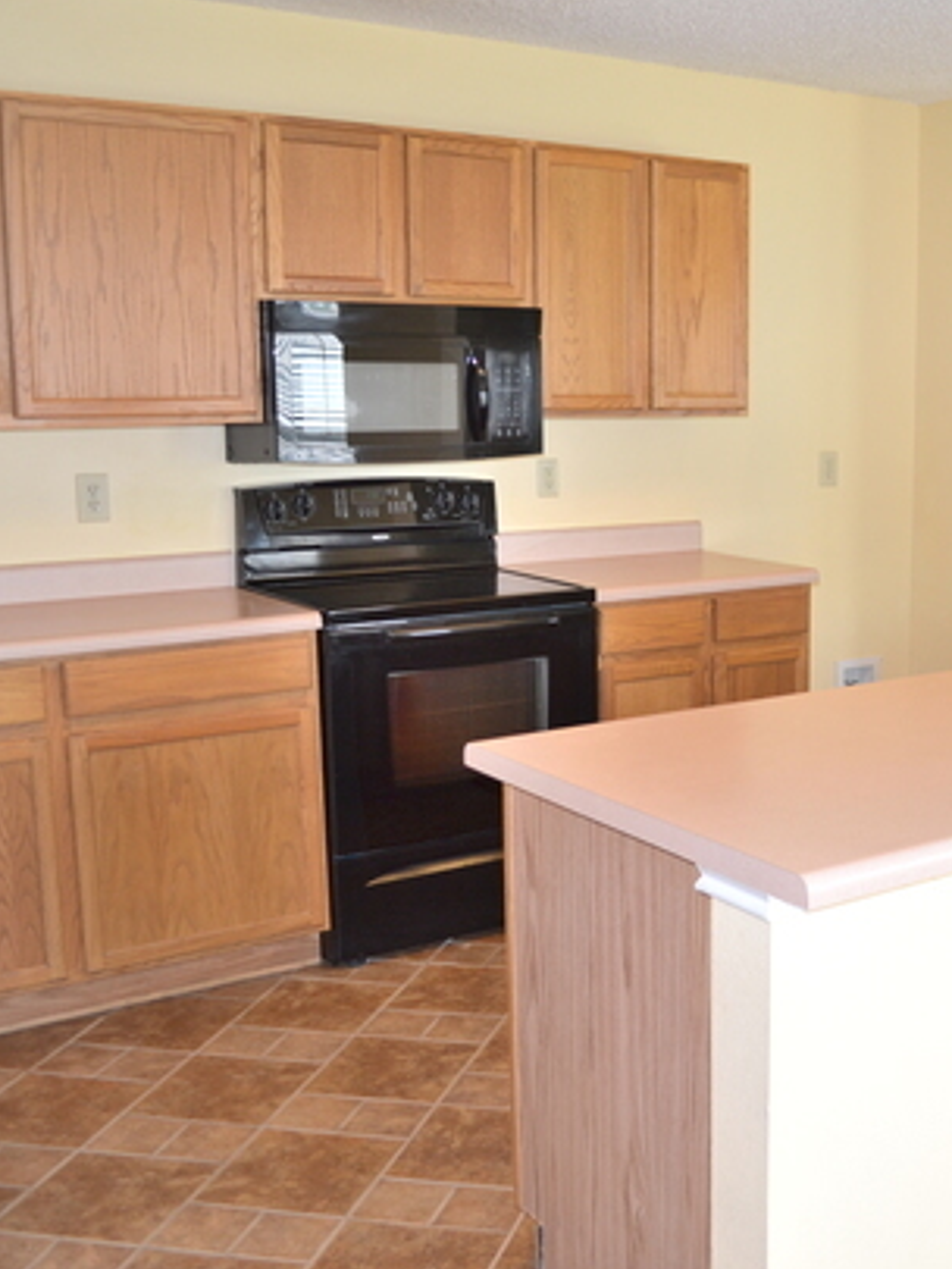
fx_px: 1503
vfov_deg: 45.8
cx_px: 846
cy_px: 616
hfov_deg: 33.4
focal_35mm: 41
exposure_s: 1/125
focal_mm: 18
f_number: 4
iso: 250
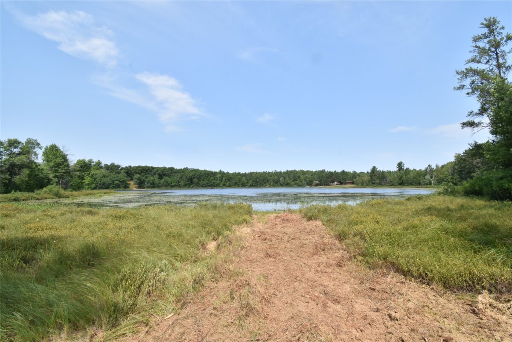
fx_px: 213
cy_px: 171
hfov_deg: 100.4
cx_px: 256
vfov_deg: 77.3
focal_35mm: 15
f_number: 16
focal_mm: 10
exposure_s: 1/200
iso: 320
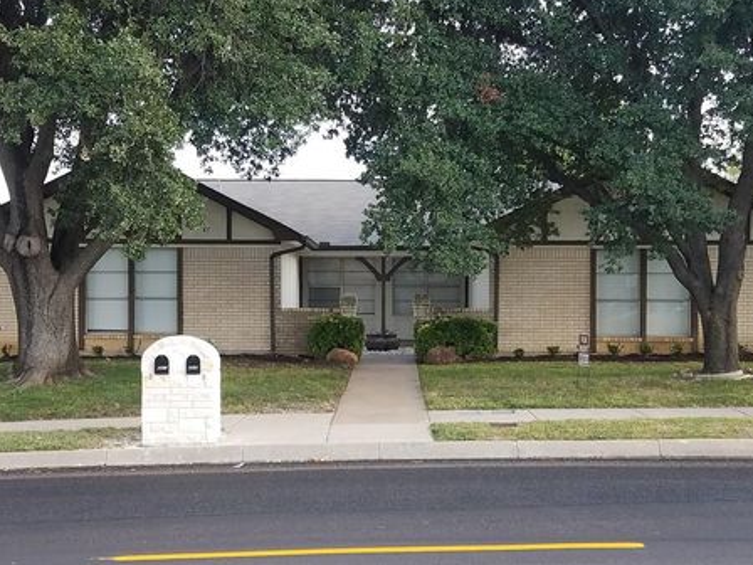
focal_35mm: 29
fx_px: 631
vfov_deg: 48.2
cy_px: 280
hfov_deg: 61.6
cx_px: 365
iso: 50
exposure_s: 1/100
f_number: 1.7
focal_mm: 4.2
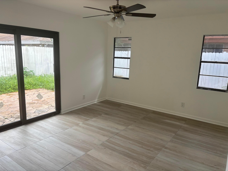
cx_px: 114
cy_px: 86
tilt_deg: -11.0
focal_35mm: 26
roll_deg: -2.2
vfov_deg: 53.1
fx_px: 171
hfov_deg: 67.3
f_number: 1.6
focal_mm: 5.96
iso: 40
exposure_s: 1/239
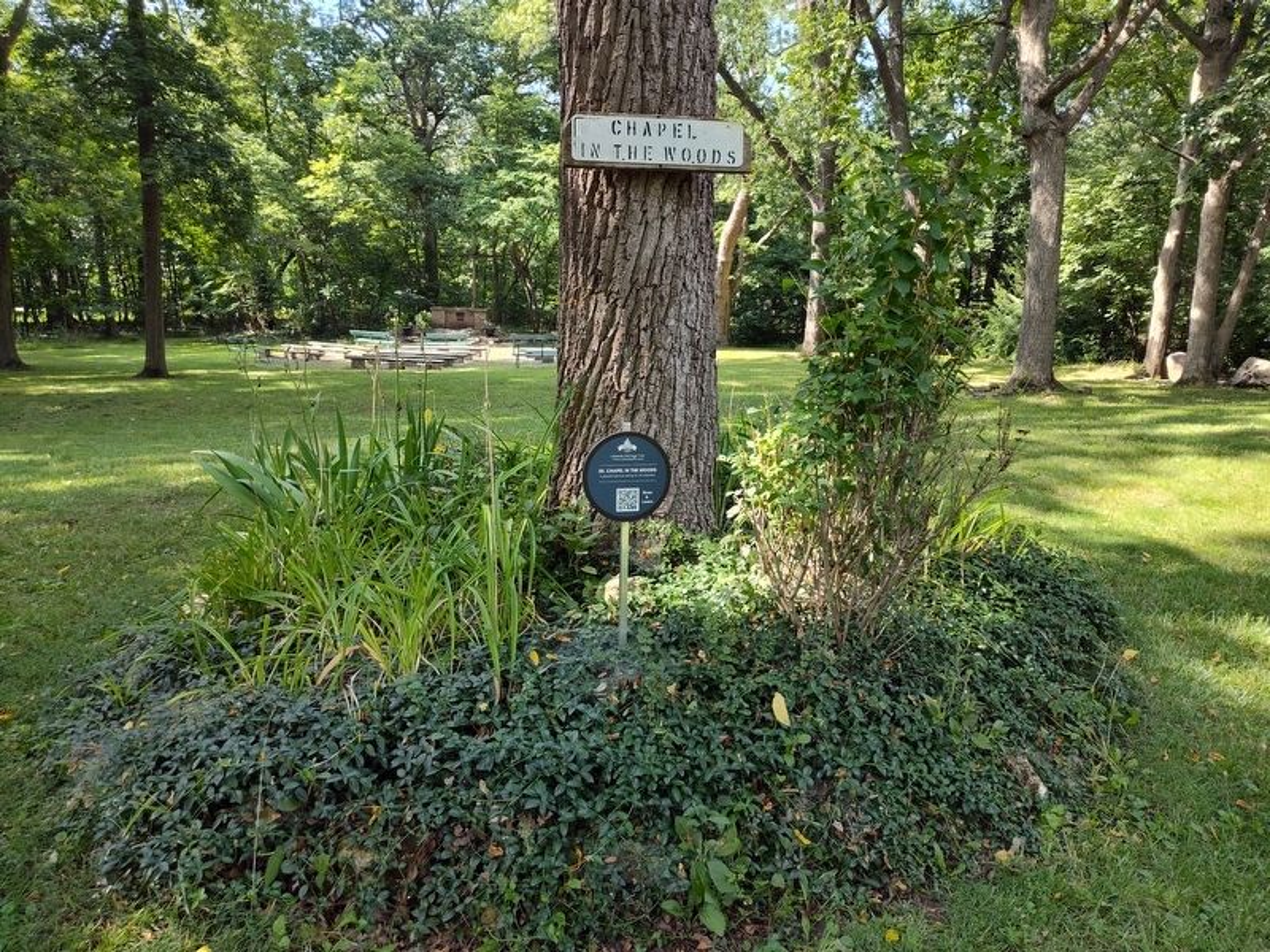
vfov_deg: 58.9
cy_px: 476
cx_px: 635
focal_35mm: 23
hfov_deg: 73.9
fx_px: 844
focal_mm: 5.56
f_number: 1.8
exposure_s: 1/200
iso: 114
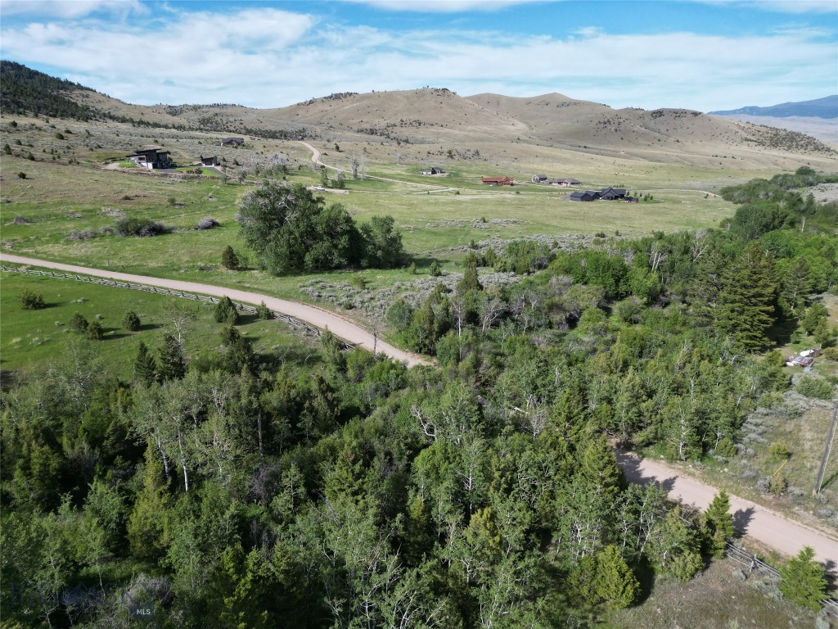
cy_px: 314
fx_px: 581
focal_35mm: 24
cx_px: 419
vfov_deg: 56.8
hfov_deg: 71.6
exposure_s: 1/2500
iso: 130
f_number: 1.7
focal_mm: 6.72
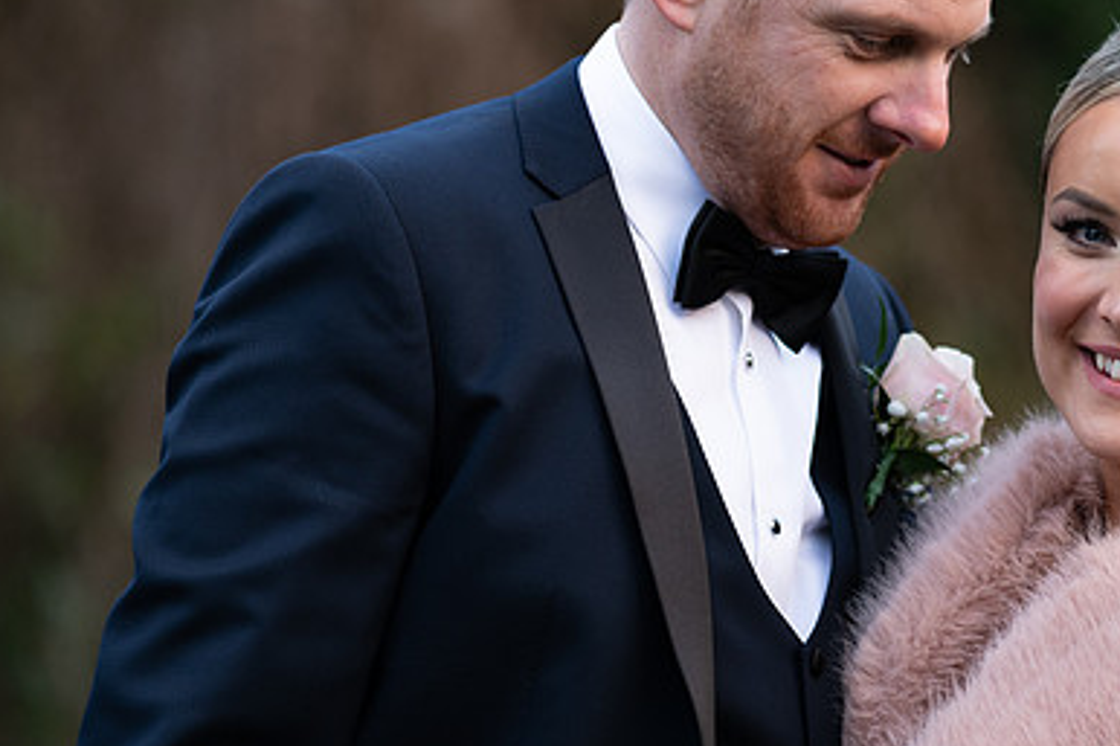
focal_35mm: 218
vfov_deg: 6.3
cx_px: 827
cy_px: 324
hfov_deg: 9.4
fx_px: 6779
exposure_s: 1/160
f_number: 3.5
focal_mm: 145
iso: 200
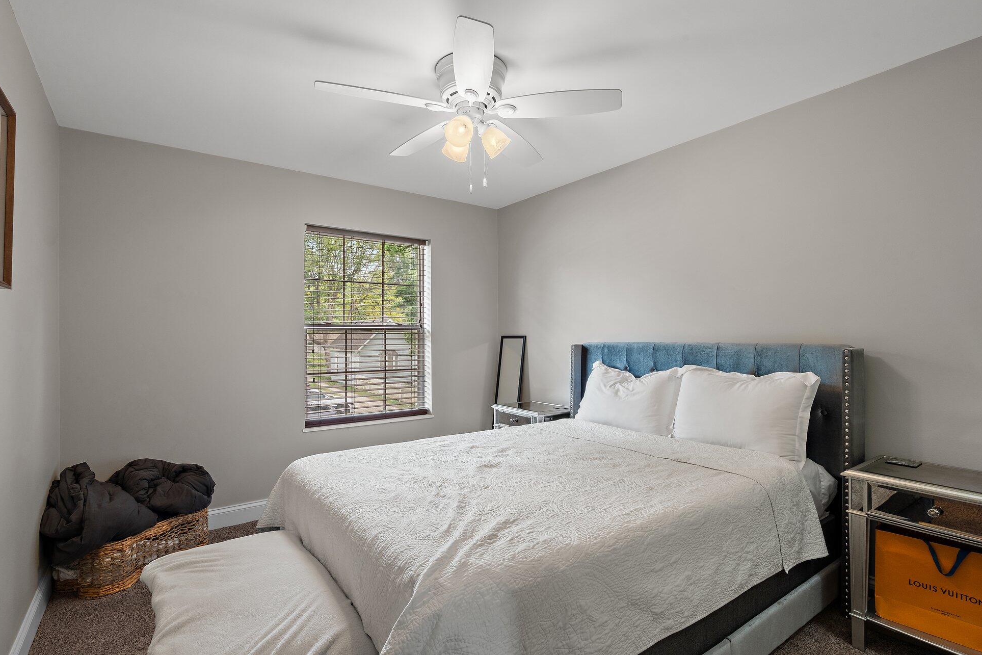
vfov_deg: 70.4
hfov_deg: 93.3
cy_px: 334
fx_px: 464
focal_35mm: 17
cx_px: 492
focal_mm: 16
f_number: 11
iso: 400
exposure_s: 1/4
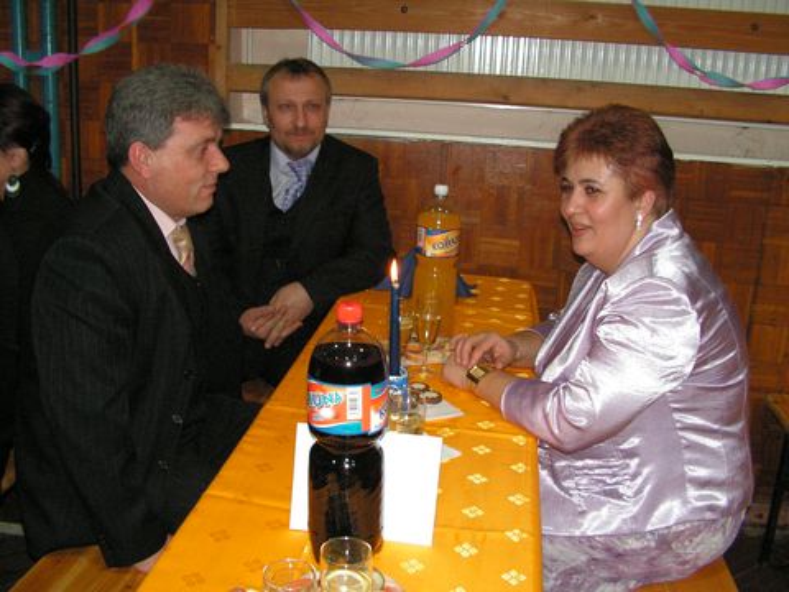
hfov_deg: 51.4
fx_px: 821
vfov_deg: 39.7
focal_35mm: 36
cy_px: 296
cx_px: 394
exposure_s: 1/40
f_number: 3.2
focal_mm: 6
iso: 160
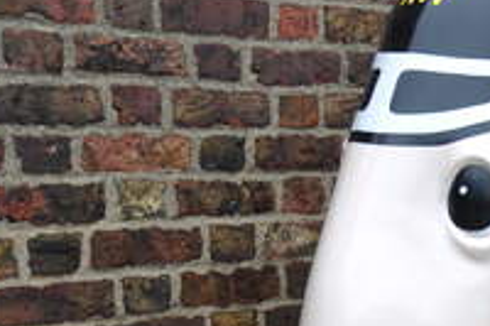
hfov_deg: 16.8
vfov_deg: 11.6
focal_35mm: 115
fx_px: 1564
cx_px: 632
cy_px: 408
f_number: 3.8
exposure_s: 1/25
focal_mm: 24
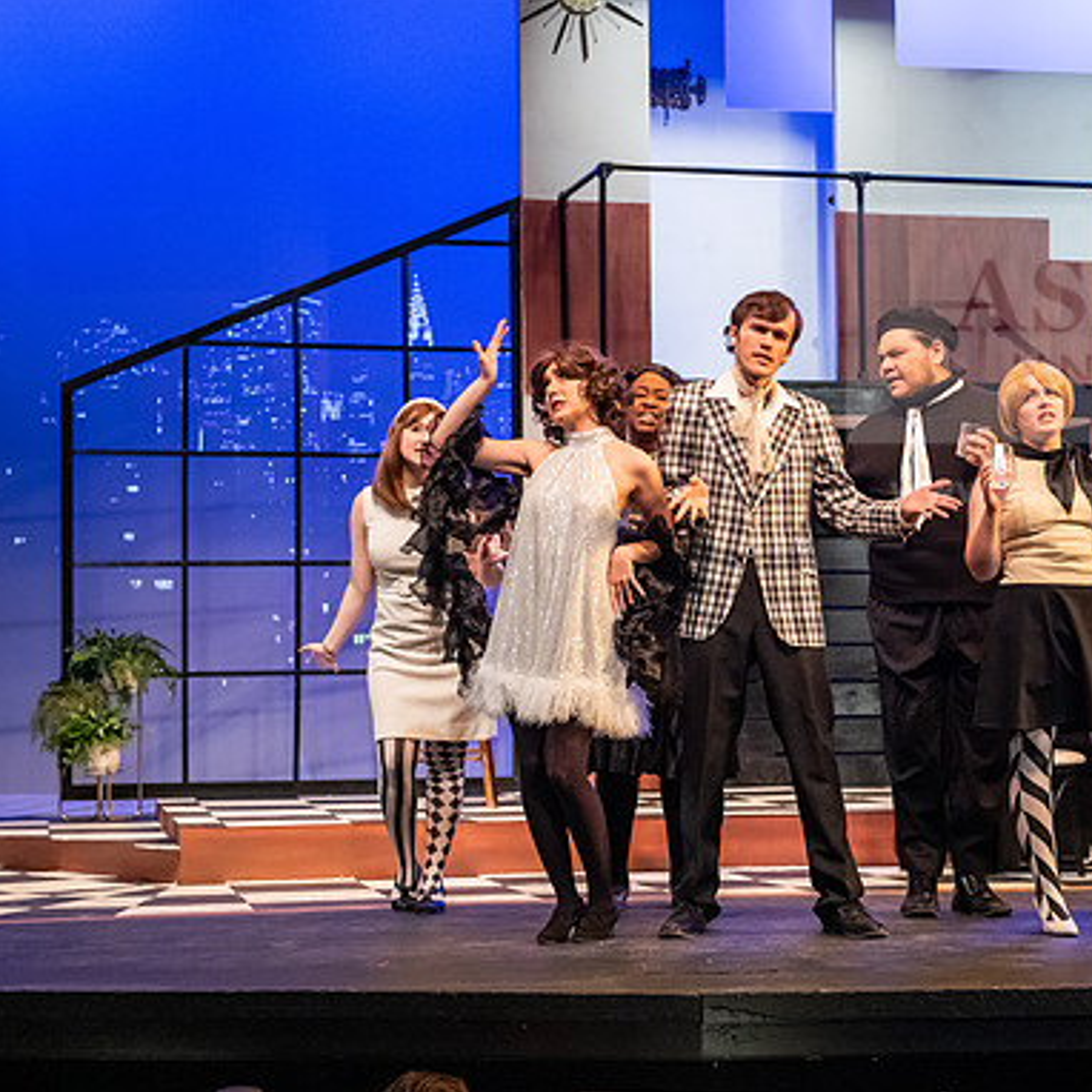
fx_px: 2855
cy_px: 550
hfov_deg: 21.5
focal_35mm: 80
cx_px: 760
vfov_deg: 21.7
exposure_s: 1/200
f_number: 3.5
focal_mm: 62
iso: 4000
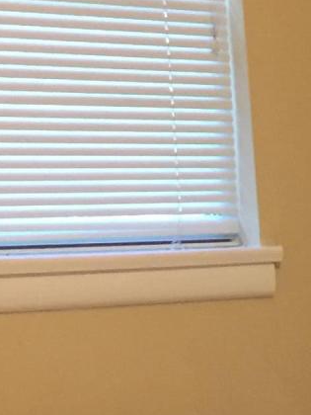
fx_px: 1653
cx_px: 499
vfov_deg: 11.9
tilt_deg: -24.8
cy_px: 954
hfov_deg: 10.3
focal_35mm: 138
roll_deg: +3.0
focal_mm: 4.15
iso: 64
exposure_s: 1/15
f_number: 2.2
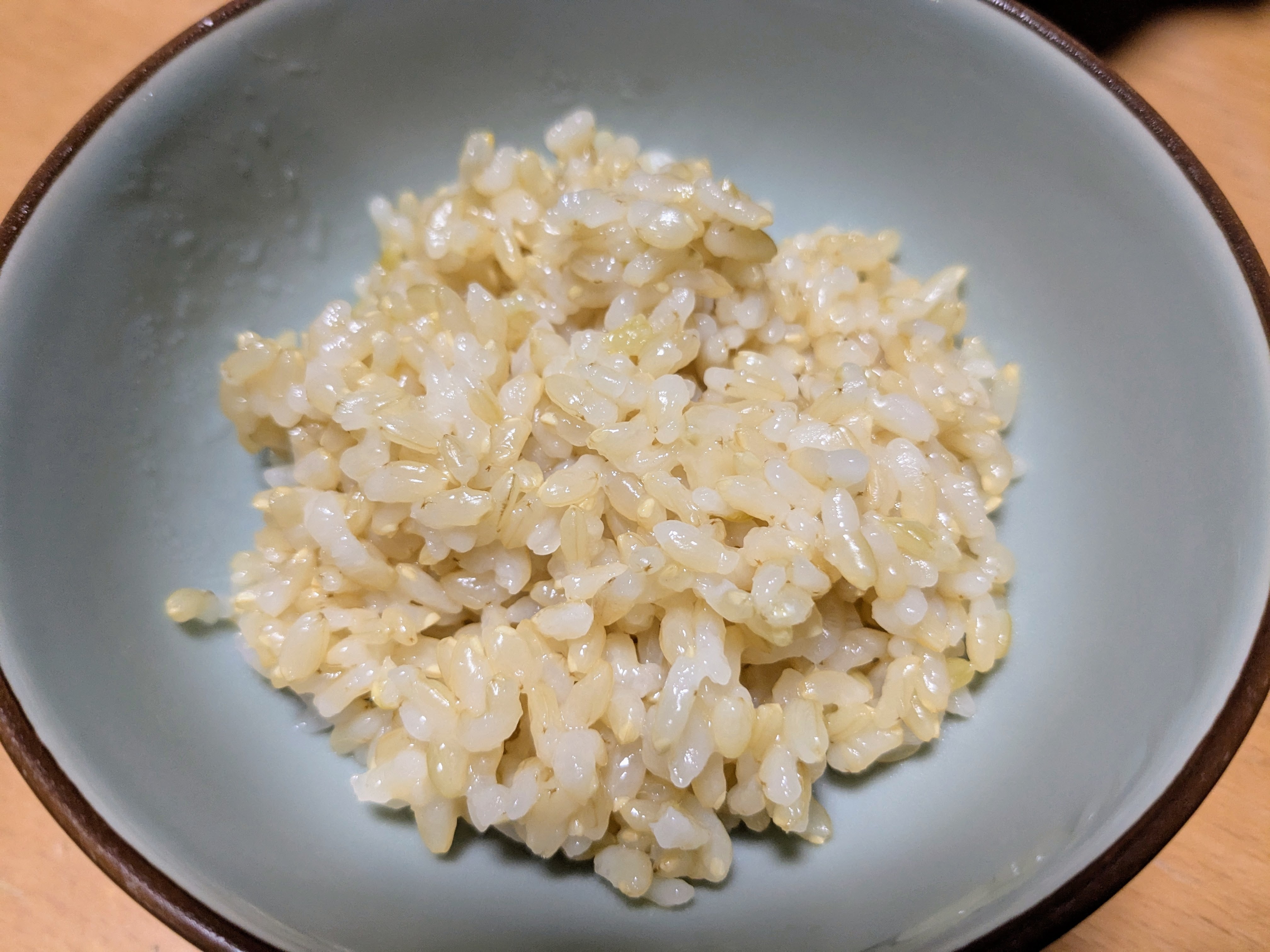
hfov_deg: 65.3
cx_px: 635
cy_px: 476
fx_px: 991
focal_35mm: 27
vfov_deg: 51.4
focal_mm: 4.38
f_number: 1.73
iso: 181
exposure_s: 1/50
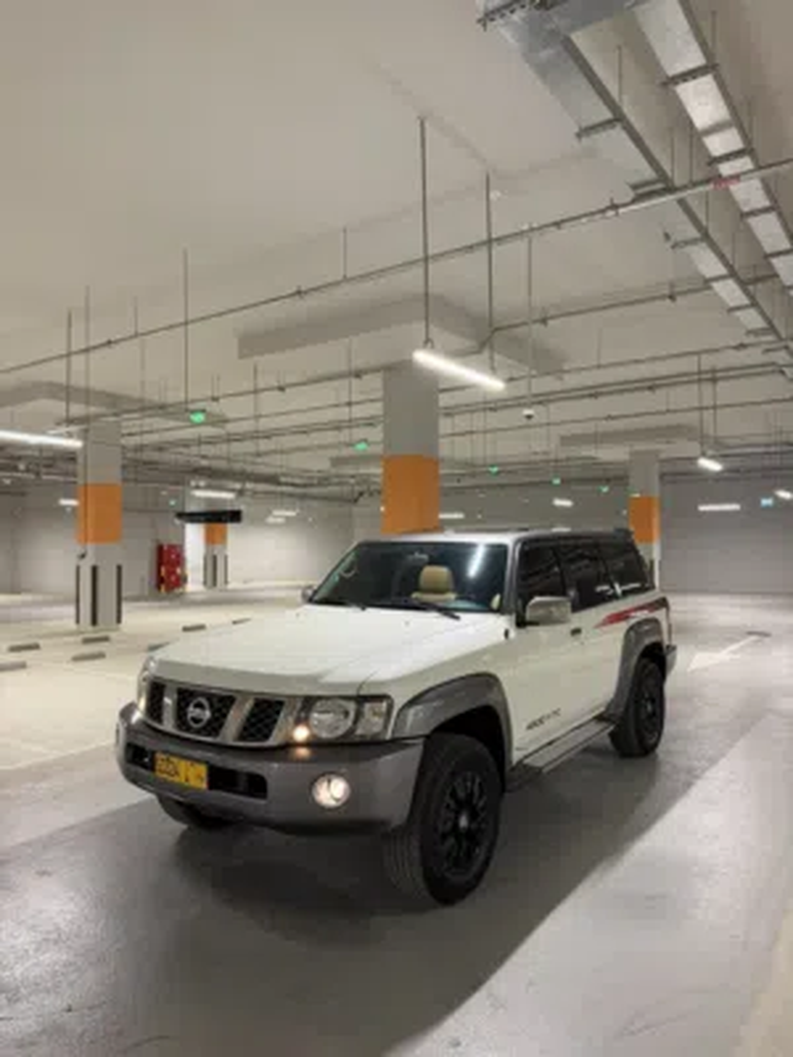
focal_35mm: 24
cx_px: 396
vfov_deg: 71.6
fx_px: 733
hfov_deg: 56.8
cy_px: 528
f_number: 1.78
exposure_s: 1/60
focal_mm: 6.76
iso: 320
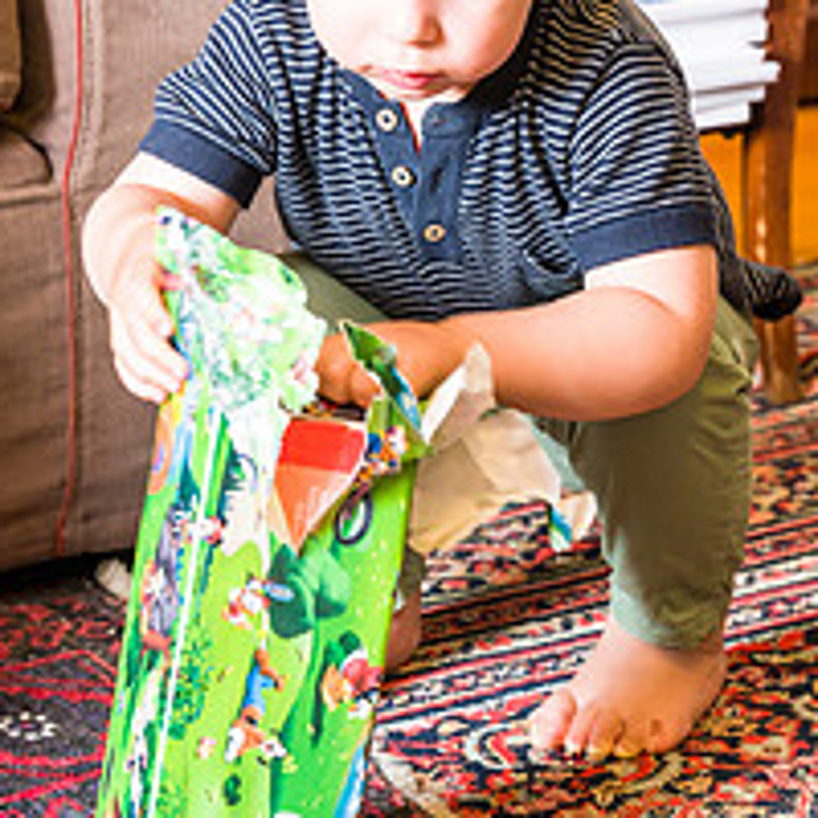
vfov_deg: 10.2
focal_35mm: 172
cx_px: 507
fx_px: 4598
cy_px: 262
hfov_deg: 10.2
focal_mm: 70
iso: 1600
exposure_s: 1/60
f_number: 4
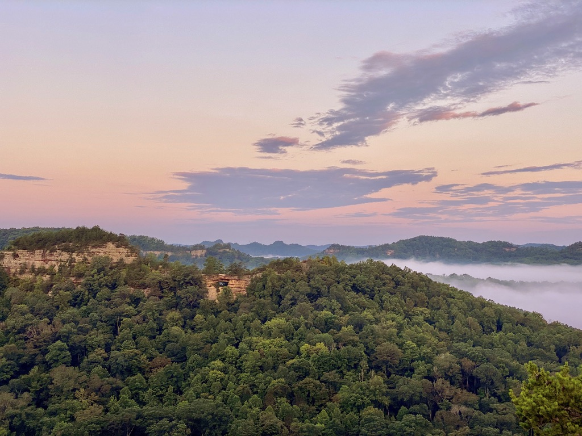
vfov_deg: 28.0
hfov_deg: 36.8
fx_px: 874
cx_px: 291
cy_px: 218
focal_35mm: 52
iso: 25
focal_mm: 6
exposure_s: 1/120
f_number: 2
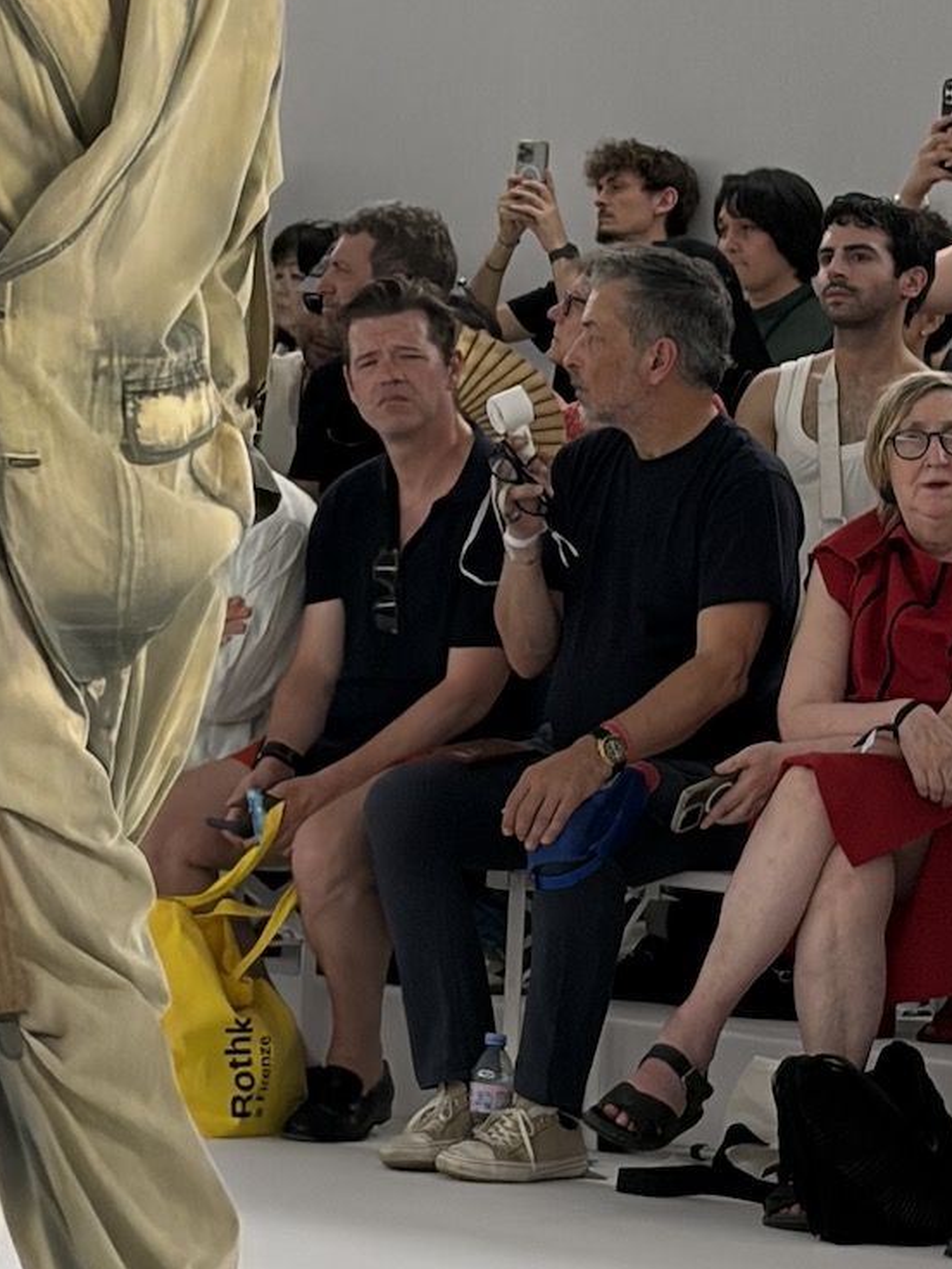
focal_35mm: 113
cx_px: 7
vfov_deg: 17.4
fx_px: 4144
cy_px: 607
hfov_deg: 12.9
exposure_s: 1/1196
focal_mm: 5.96
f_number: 1.6
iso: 80
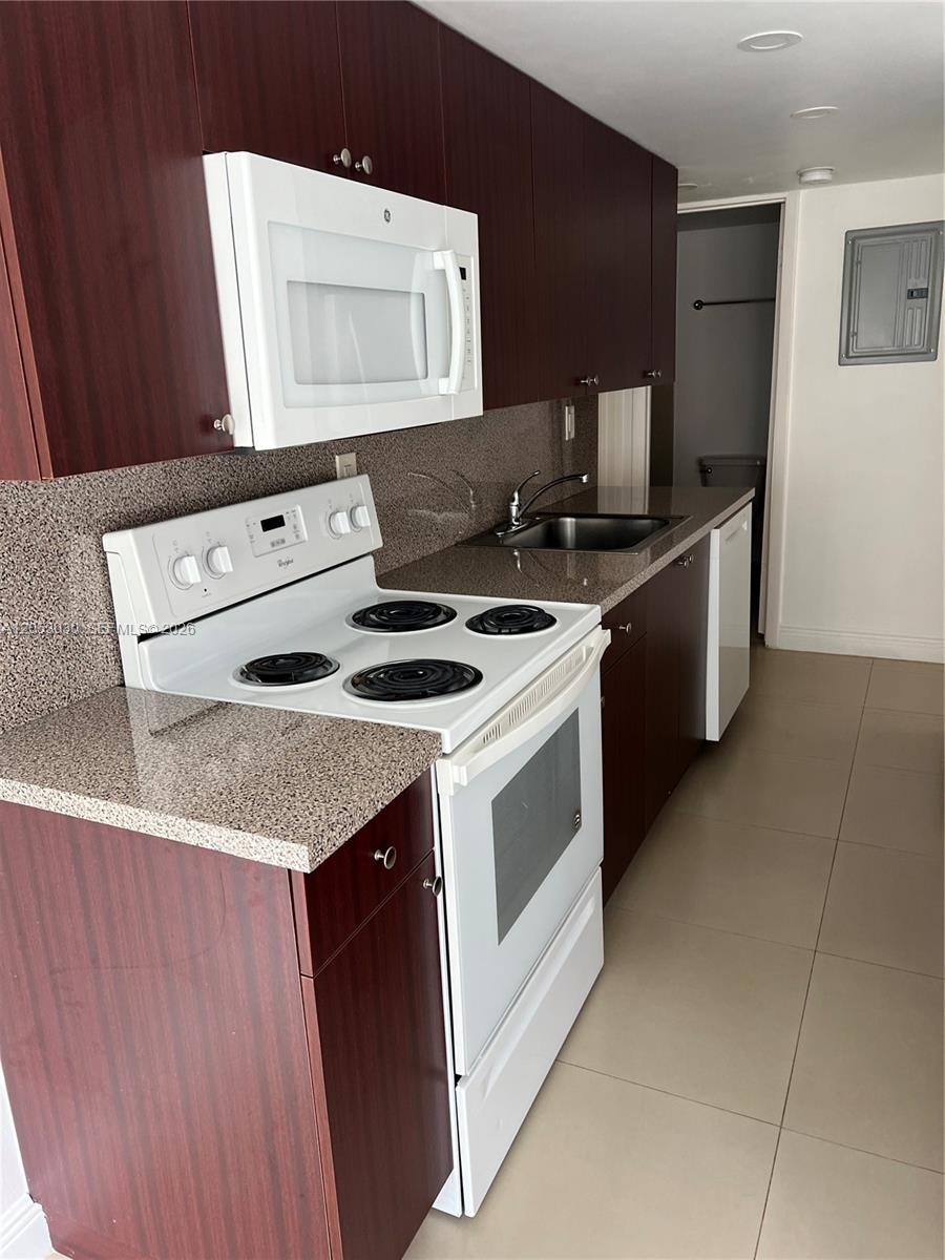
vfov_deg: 67.3
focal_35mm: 26
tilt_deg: -12.8
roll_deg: +3.2
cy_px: 630
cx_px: 472
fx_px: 946
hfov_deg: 53.1
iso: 100
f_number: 1.5
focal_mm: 5.7
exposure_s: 1/121
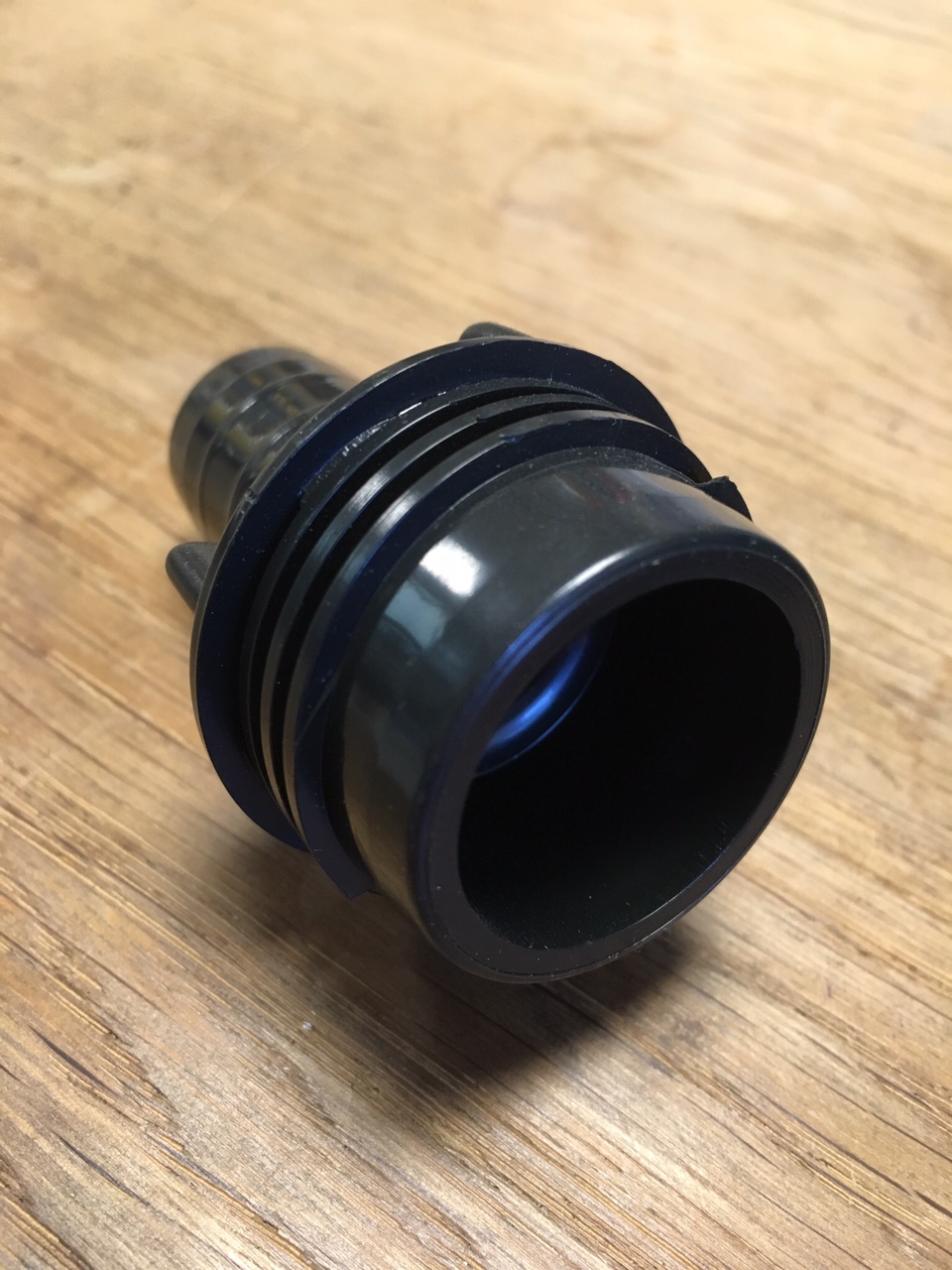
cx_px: 476
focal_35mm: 29
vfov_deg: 61.7
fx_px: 1063
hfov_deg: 48.2
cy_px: 635
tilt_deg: -48.6
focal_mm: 4.15
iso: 125
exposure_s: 1/33
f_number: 2.2
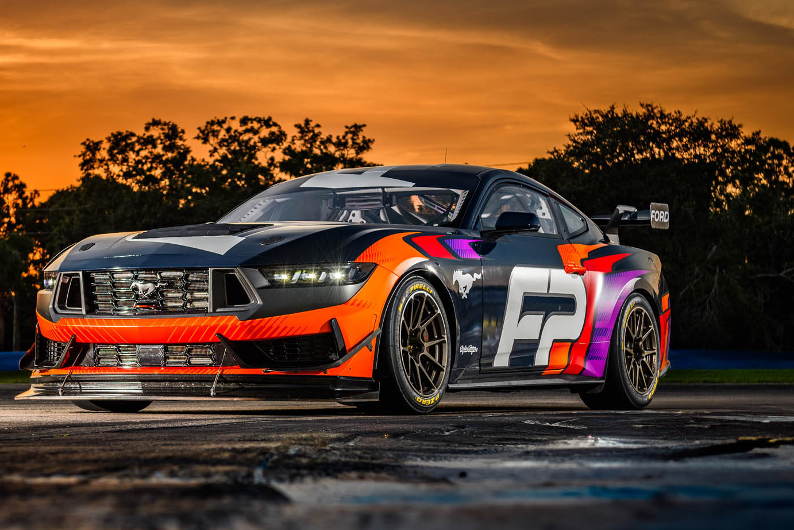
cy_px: 323
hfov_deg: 20.3
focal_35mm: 100
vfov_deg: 13.7
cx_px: 246
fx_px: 2206
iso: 100
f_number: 4
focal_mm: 48
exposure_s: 1/125
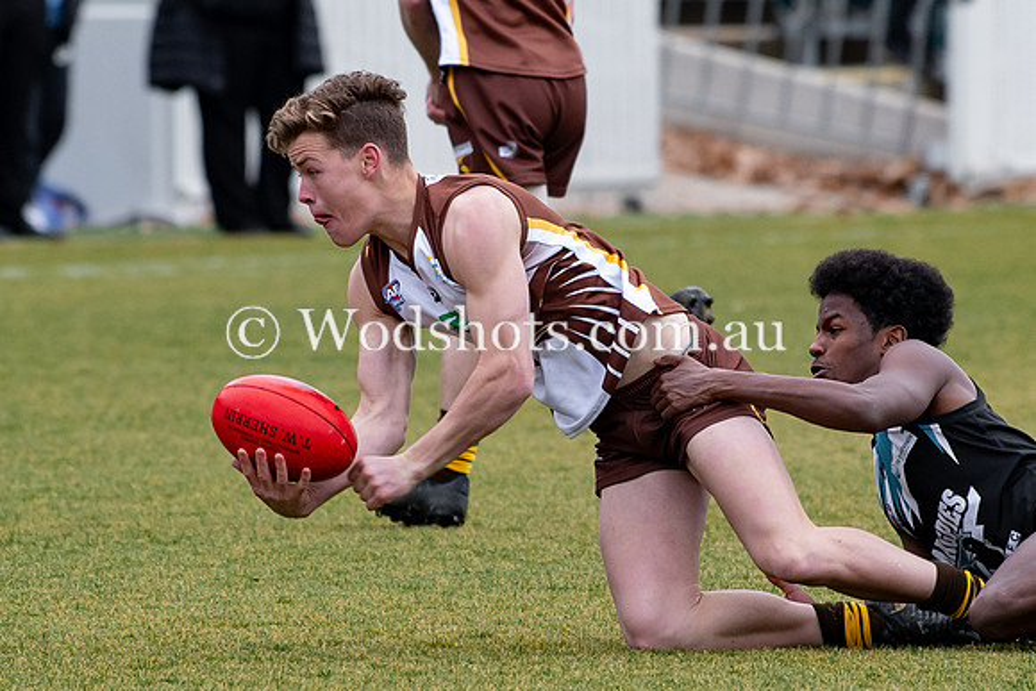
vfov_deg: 1.5
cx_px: 427
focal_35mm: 893
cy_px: 403
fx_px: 25713
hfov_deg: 2.3
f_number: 3.5
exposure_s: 1/1000
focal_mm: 200
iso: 320
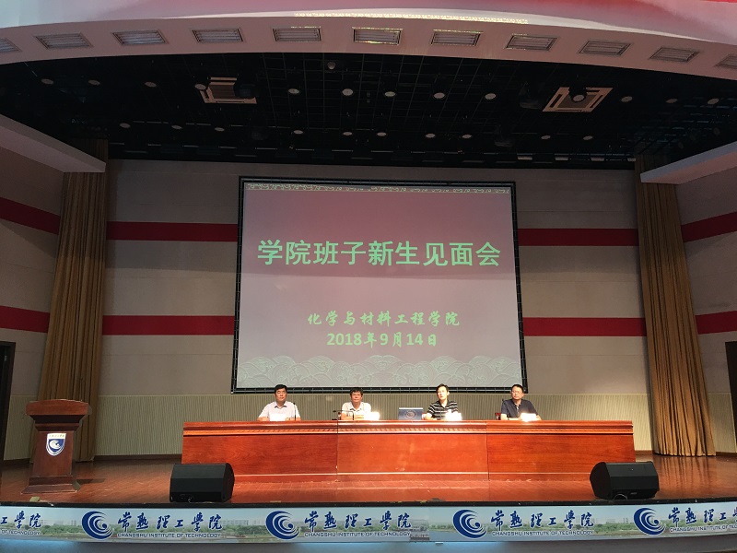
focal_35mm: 29
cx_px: 368
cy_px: 276
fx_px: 617
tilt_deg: +13.0
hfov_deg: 61.7
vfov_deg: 48.2
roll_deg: +0.5
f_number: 2.2
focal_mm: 4.15
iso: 40
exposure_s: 1/17
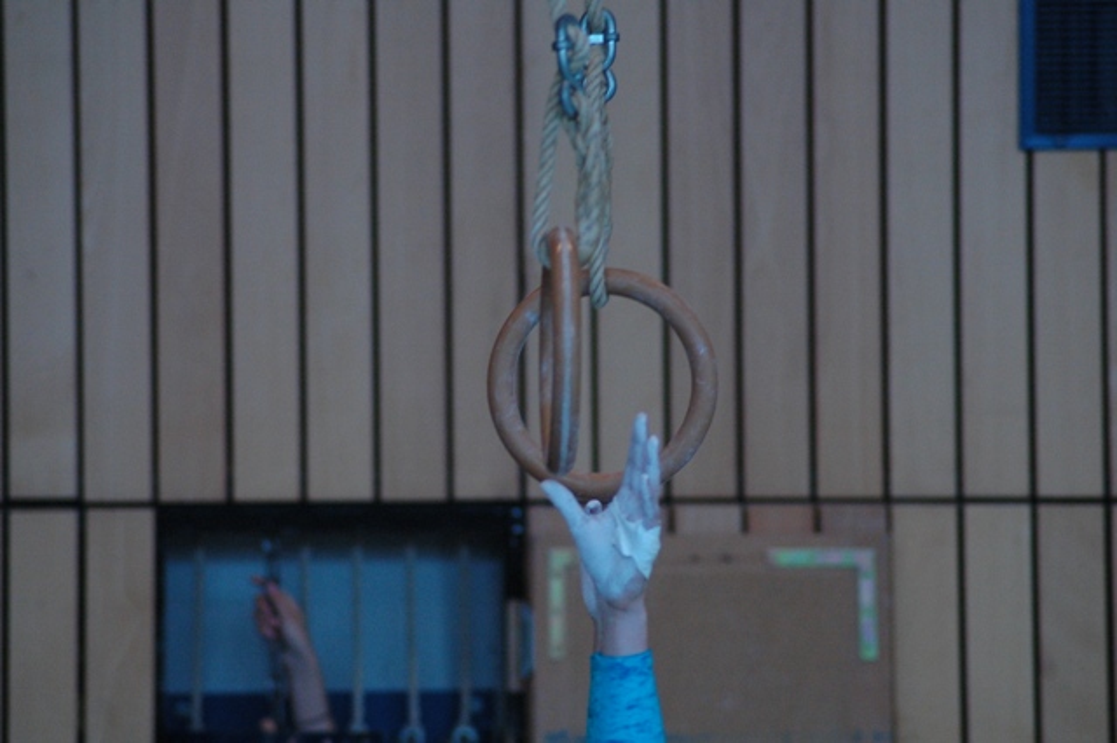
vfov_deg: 5.1
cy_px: 372
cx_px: 558
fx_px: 8373
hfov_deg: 7.6
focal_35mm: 270
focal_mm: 180
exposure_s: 1/200
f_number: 4.8
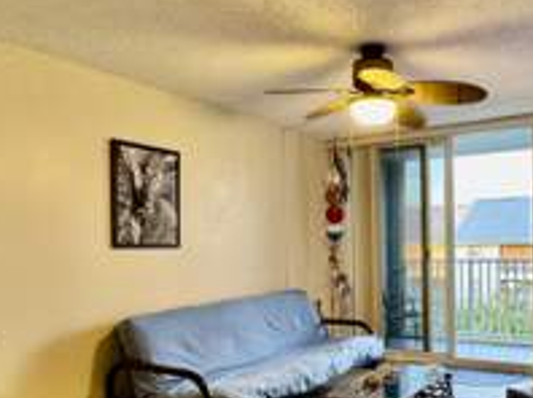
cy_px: 254
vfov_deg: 41.3
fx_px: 523
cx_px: 371
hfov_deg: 52.6
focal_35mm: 34
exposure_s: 1/60
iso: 320
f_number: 2.2
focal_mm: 2.22
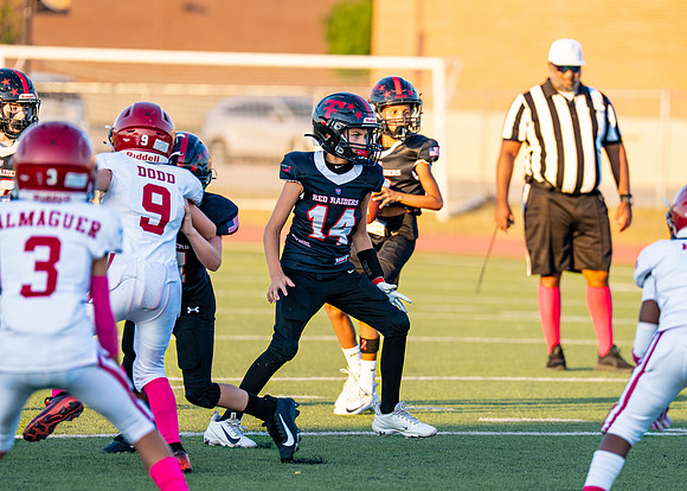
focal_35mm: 335
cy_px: 219
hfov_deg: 6.0
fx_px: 6526
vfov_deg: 4.3
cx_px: 455
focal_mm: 200
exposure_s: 1/1000
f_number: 2.8
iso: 160
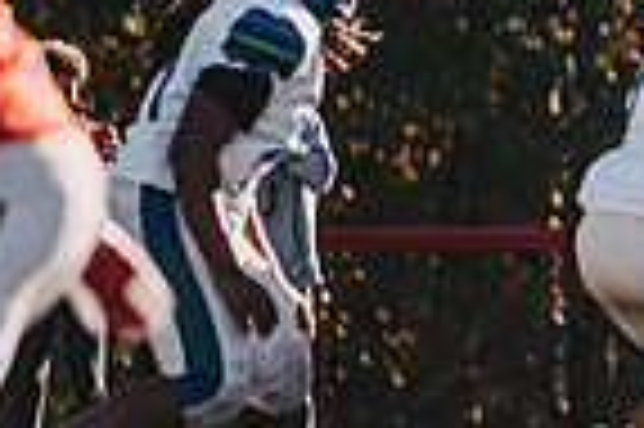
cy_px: 83
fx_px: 15706
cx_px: 1358
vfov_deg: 1.6
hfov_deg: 2.3
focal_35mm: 879
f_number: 3.2
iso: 250
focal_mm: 175
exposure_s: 1/2000
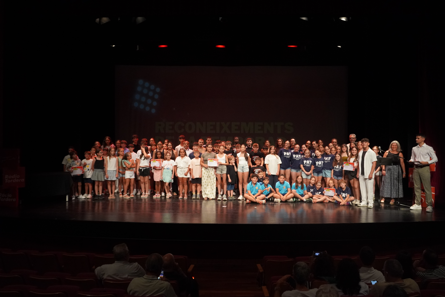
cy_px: 148
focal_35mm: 28
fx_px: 352
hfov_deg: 64.6
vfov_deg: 45.7
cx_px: 222
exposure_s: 1/160
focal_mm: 19
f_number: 5.6
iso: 2000
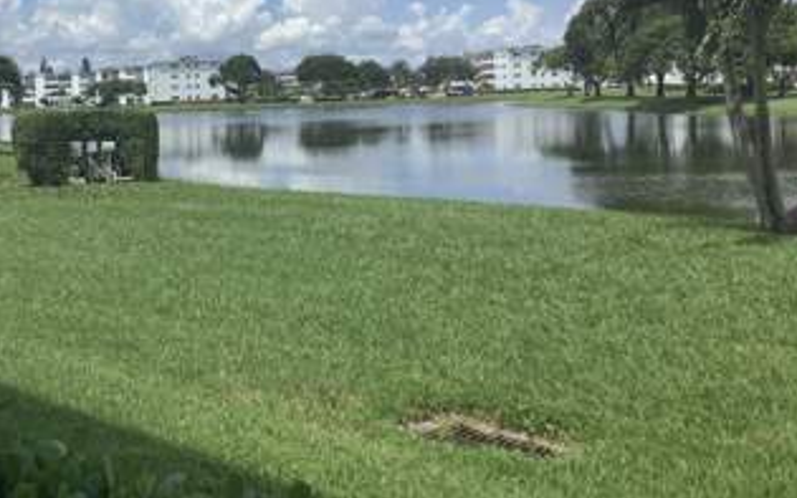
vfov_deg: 25.4
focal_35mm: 50
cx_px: 220
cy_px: 105
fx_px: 1086
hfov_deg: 39.4
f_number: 2.4
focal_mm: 3.3
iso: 25
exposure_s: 1/2551
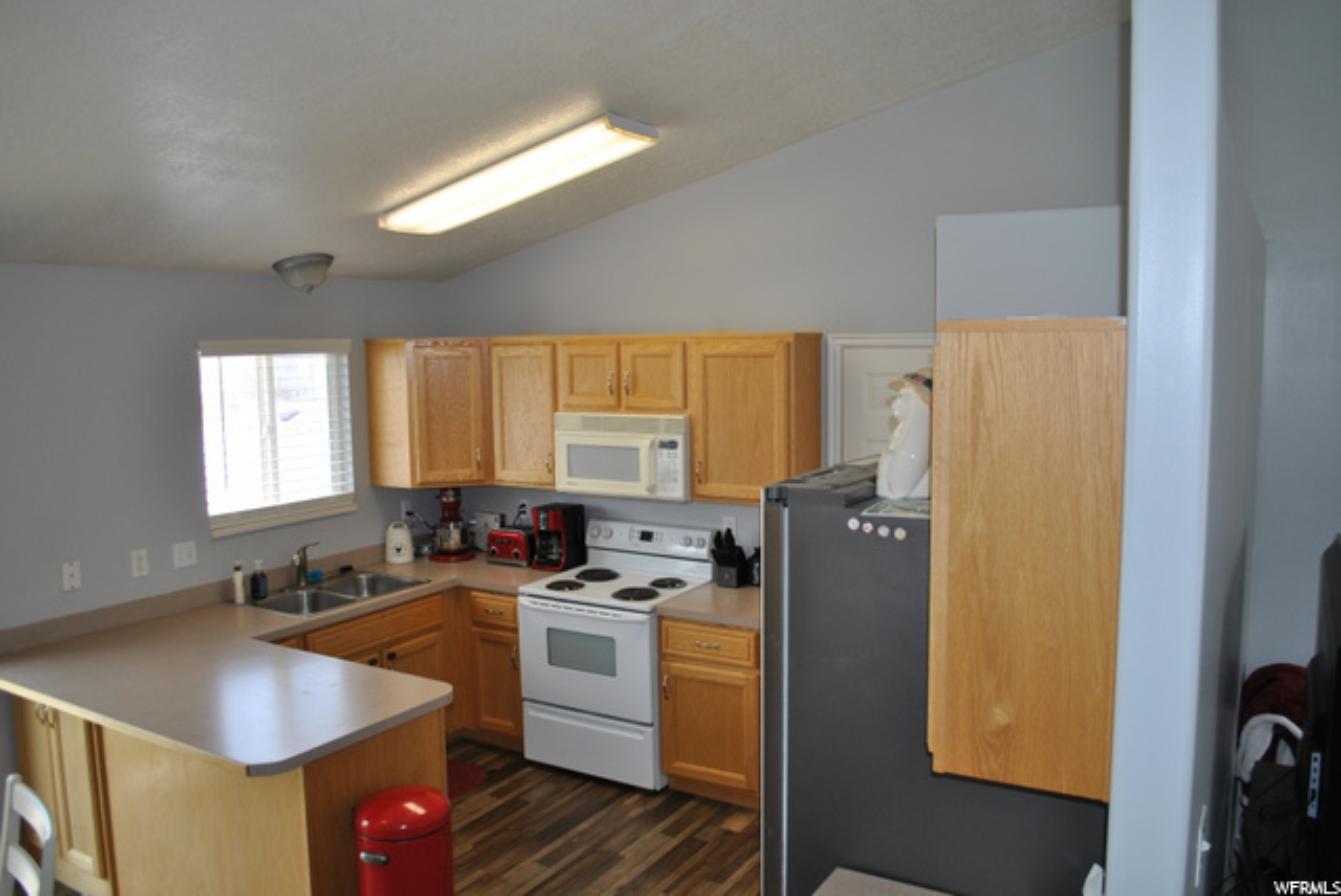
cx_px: 670
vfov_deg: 48.0
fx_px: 1007
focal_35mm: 27
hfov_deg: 67.3
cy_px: 448
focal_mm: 18
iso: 180
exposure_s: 1/125
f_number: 3.5
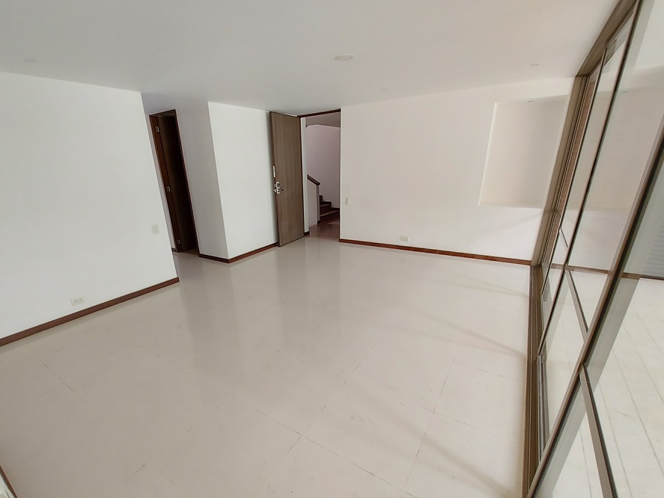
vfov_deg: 81.4
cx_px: 301
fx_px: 288
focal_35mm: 15
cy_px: 280
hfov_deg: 97.9
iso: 250
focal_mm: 1.74
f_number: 2.2
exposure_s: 1/60
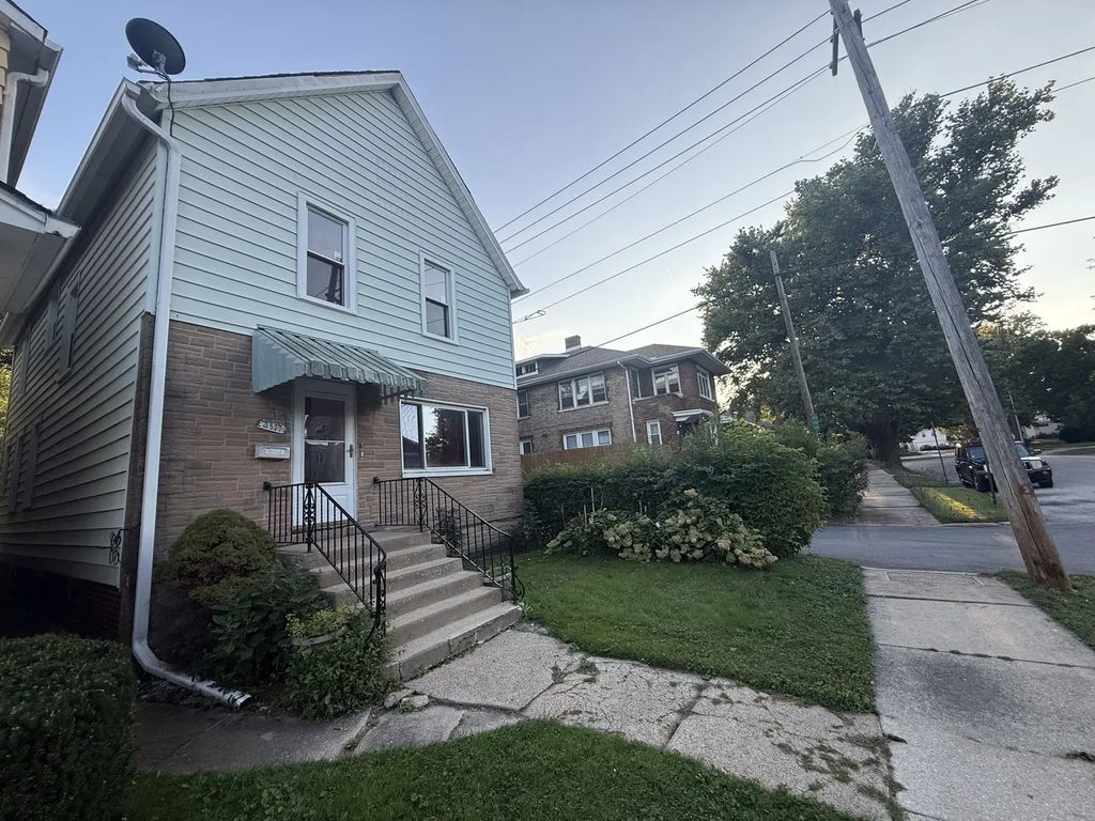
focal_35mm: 14
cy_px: 410
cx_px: 548
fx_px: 443
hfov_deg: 102.1
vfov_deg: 85.7
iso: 64
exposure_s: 1/386
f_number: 2.2
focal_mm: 2.22
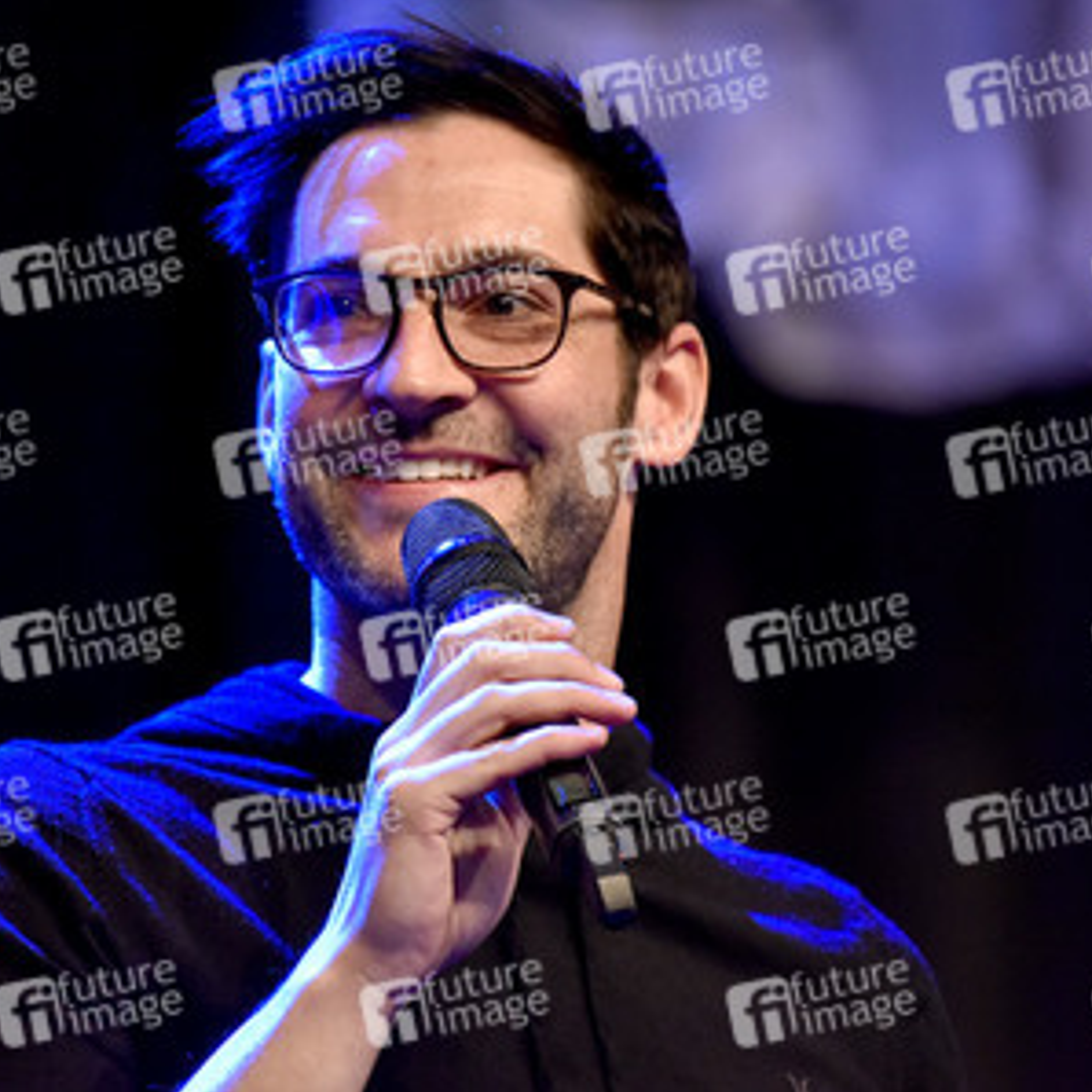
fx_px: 22949
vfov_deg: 2.7
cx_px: 357
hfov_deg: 2.7
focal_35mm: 643
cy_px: 546
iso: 5000
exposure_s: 1/125
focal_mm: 500
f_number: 5.6
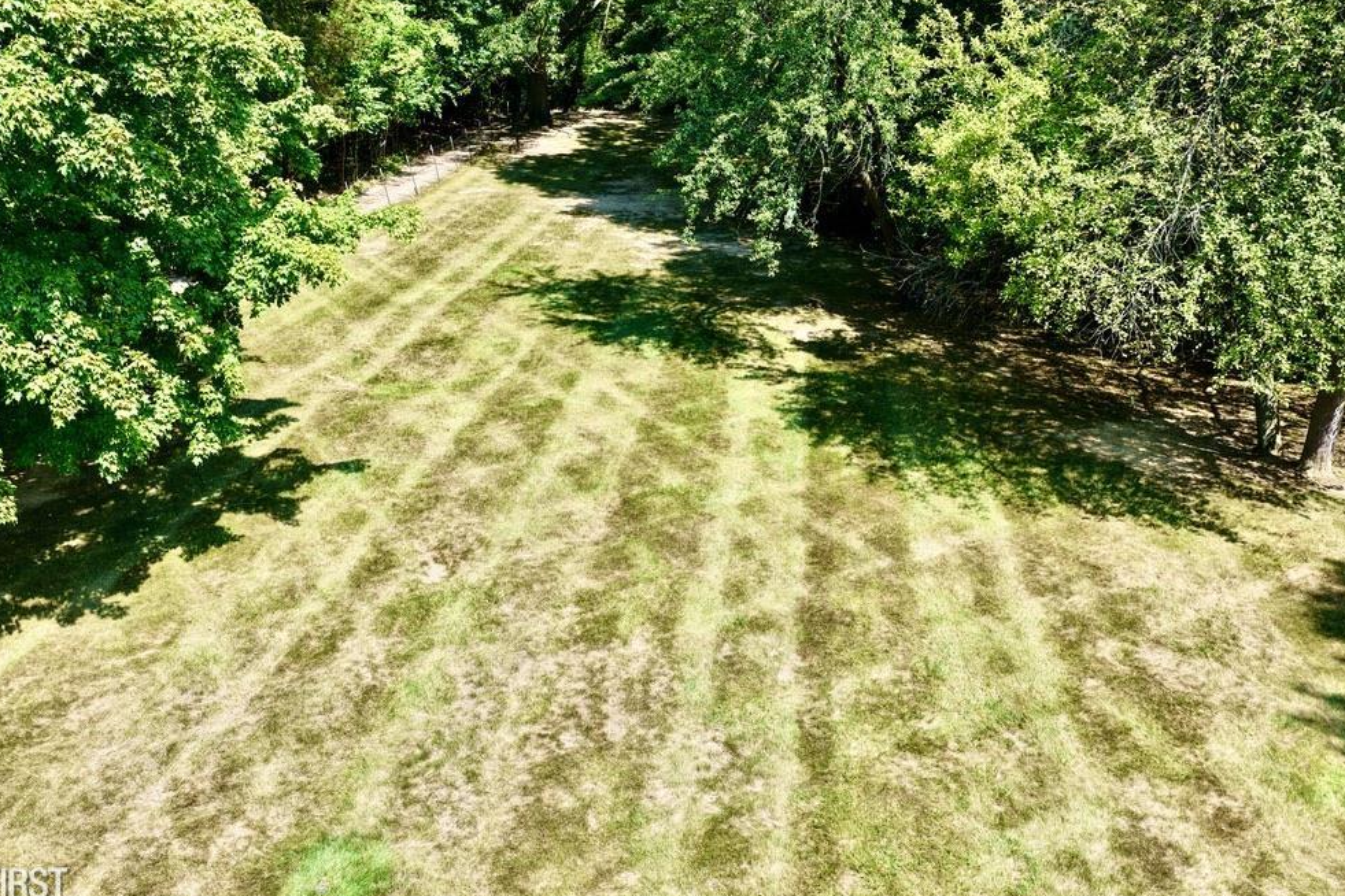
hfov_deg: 60.3
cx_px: 650
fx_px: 1158
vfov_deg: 42.3
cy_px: 426
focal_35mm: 31
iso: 100
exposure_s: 1/500
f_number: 2.8
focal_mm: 14.45
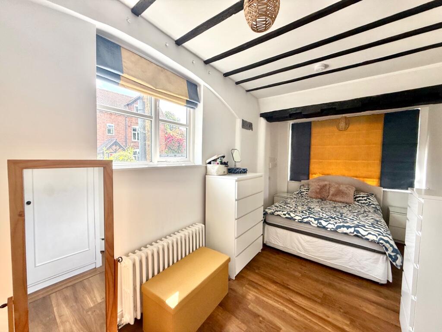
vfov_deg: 85.7
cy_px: 166
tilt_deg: -1.1
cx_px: 221
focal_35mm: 14
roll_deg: -1.0
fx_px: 179
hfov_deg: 102.1
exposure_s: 1/179
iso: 64
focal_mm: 2.22
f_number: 2.2
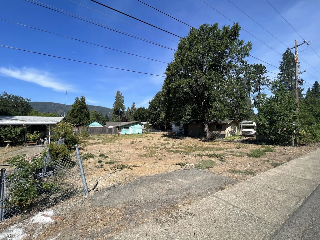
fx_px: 120
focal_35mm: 13
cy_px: 120
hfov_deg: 106.2
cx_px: 160
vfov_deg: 89.9
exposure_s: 1/1325
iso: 32
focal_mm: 1.57
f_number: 1.8
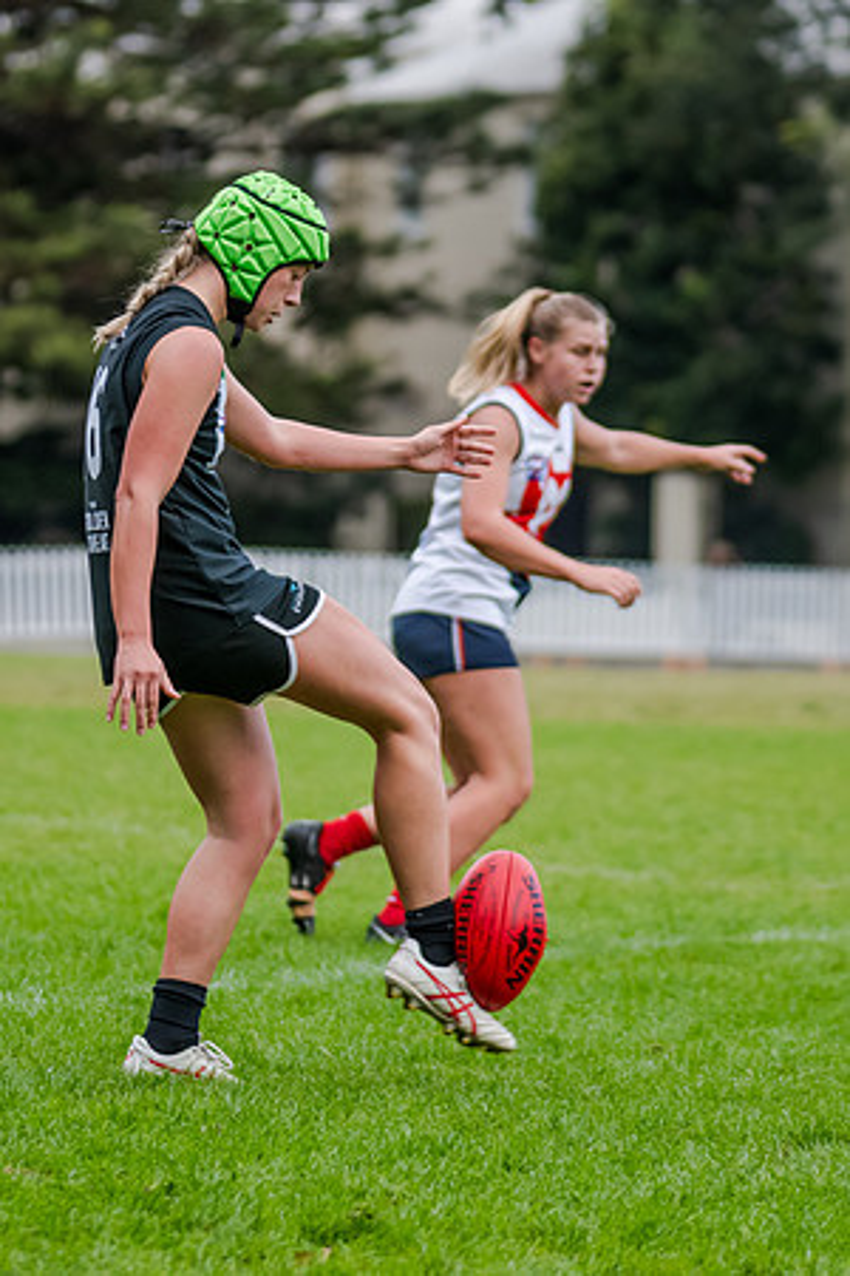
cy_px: 475
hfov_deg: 4.3
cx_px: 334
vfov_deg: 6.4
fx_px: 11337
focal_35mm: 320
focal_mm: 170
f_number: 4
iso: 800
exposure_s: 1/1600
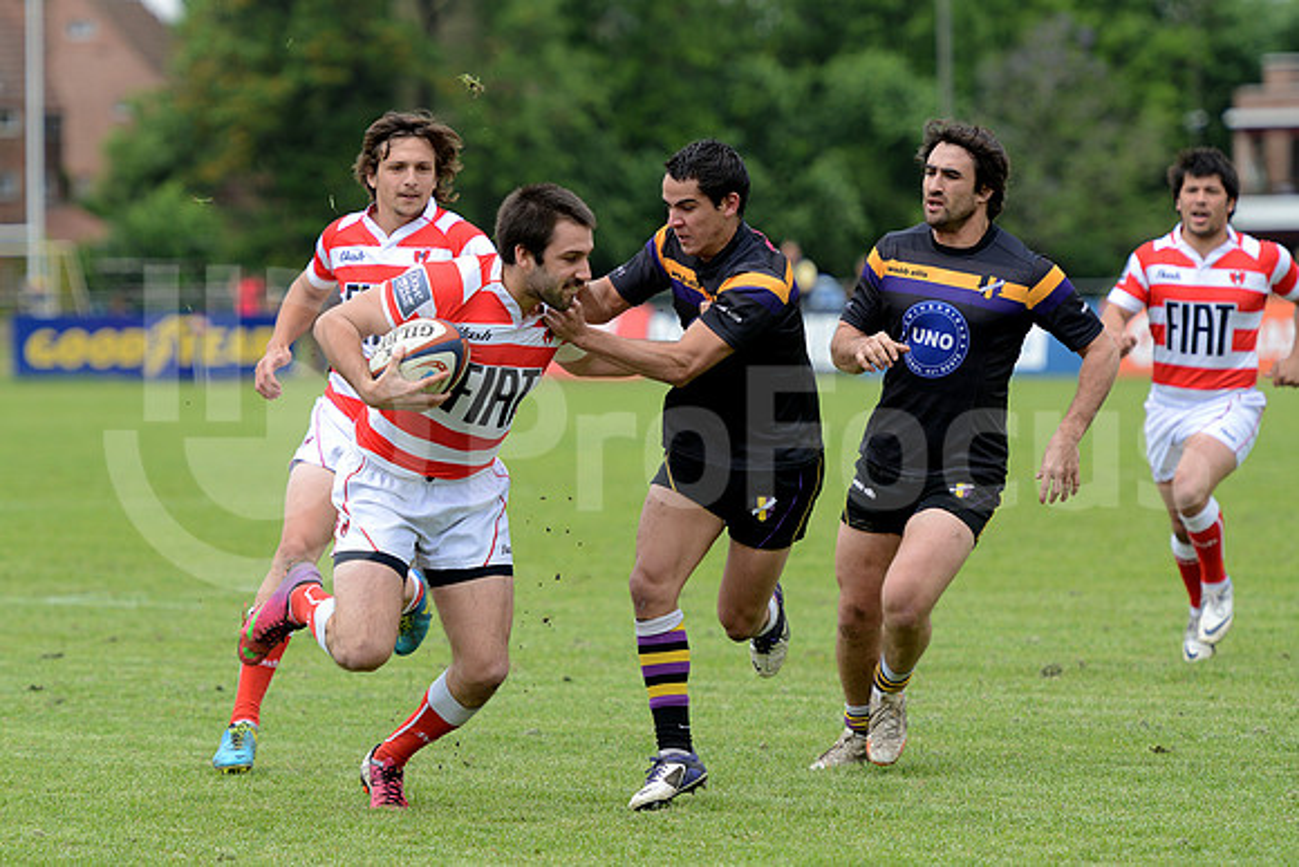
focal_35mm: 210
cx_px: 650
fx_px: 7579
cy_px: 434
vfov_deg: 6.5
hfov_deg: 9.8
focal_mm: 210
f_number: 4
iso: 400
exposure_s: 1/1250
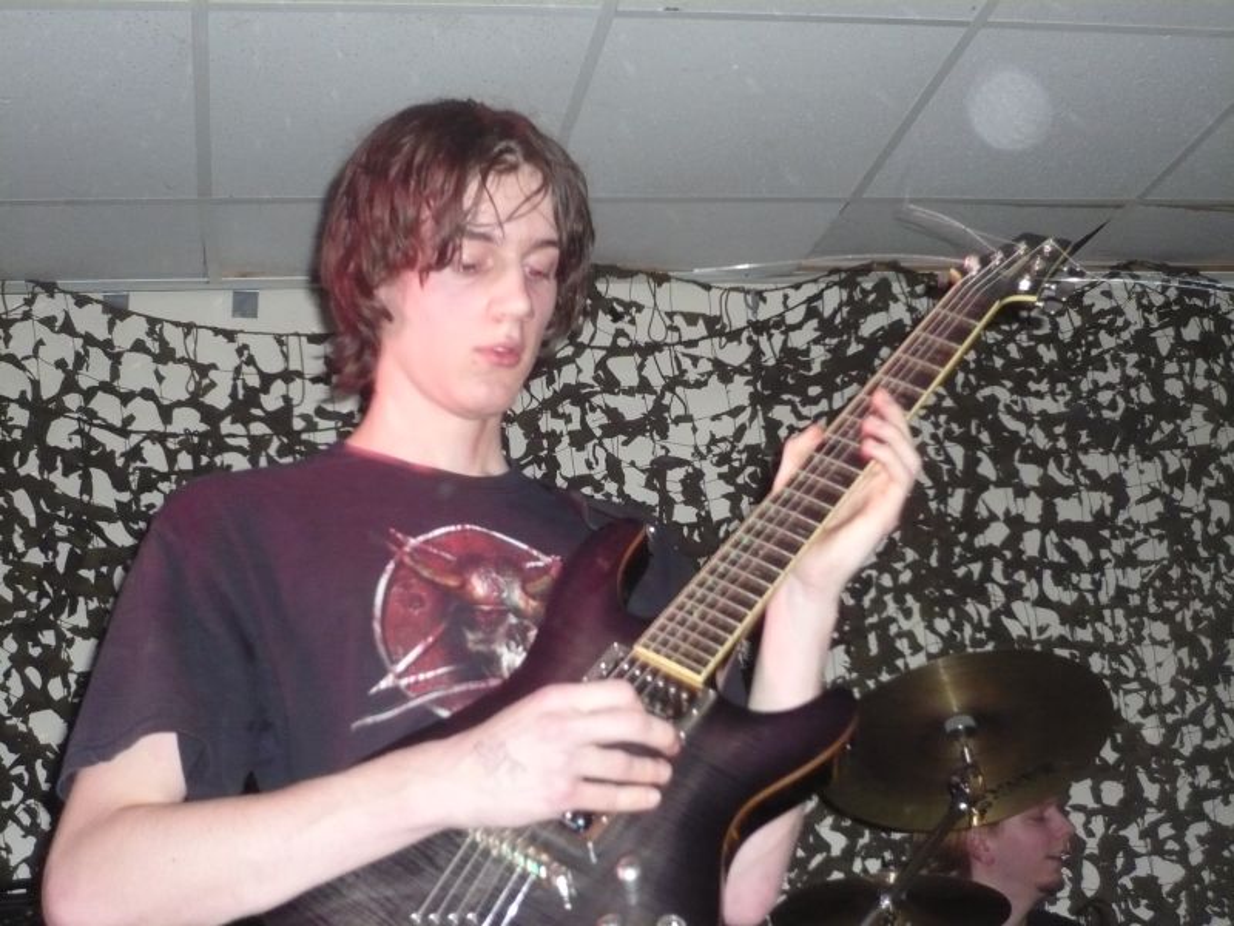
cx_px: 617
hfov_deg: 39.7
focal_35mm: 48
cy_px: 463
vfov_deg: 30.3
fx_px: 1711
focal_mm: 7.9
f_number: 3.7
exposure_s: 1/30
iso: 400
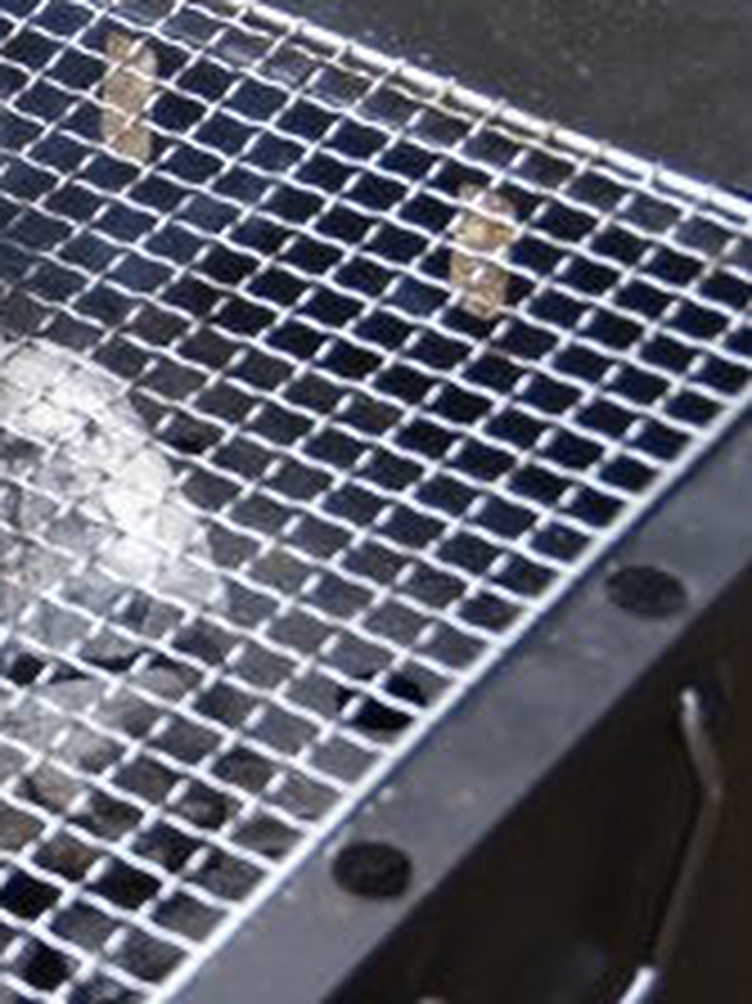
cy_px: 407
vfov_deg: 12.5
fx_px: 4581
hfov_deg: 9.0
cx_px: -621
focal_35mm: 158
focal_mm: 40
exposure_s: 1/100
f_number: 5.6
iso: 200
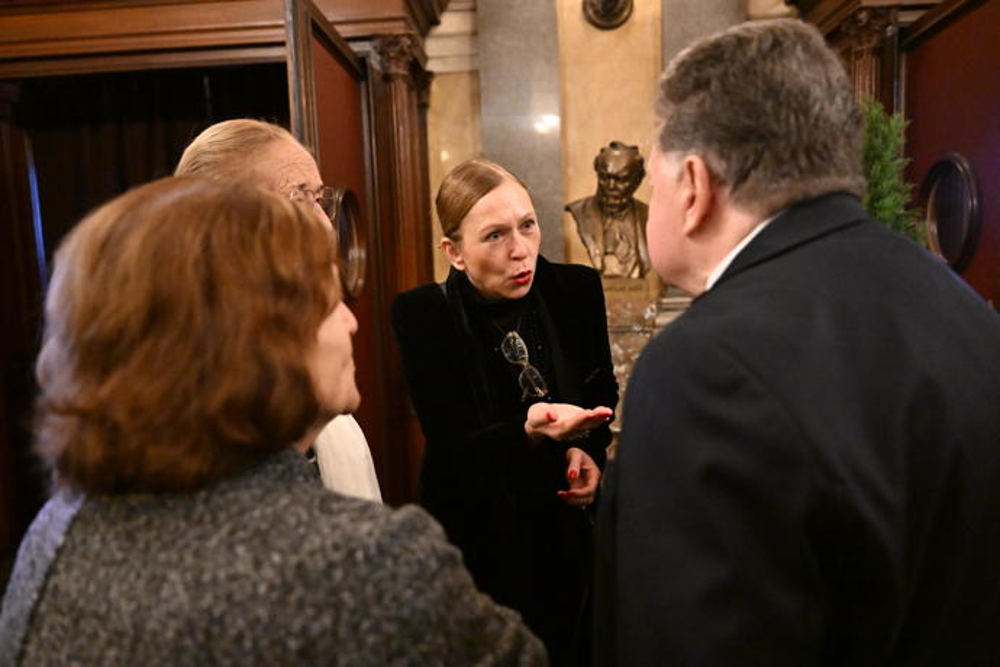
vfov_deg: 50.4
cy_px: 334
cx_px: 500
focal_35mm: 26
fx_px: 708
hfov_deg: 70.4
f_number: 2.8
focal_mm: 25.5
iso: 10000
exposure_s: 1/160
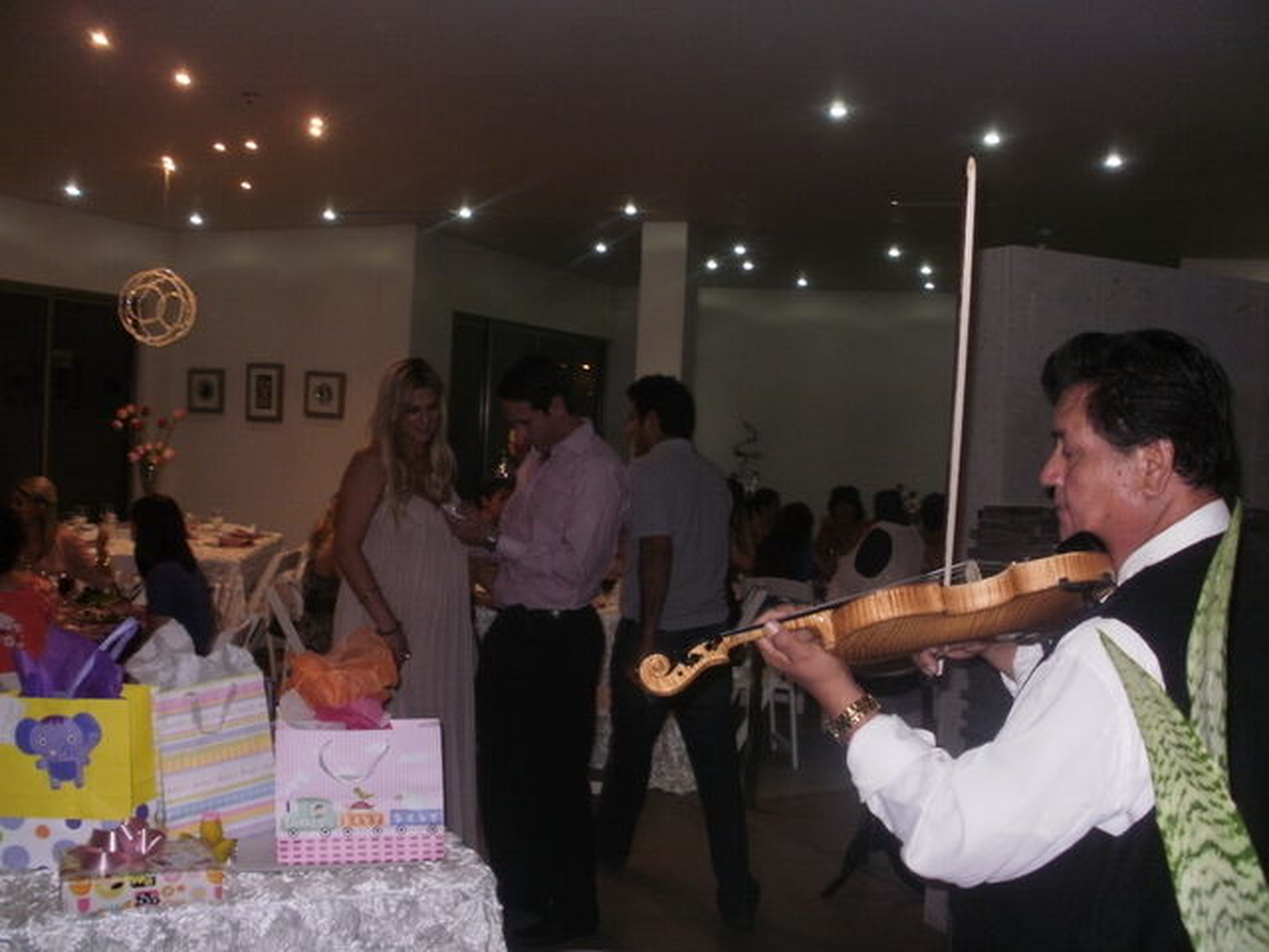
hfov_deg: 51.4
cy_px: 476
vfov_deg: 39.7
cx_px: 634
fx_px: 1320
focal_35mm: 36
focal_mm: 6.3
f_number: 3.5
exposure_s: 1/30
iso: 125
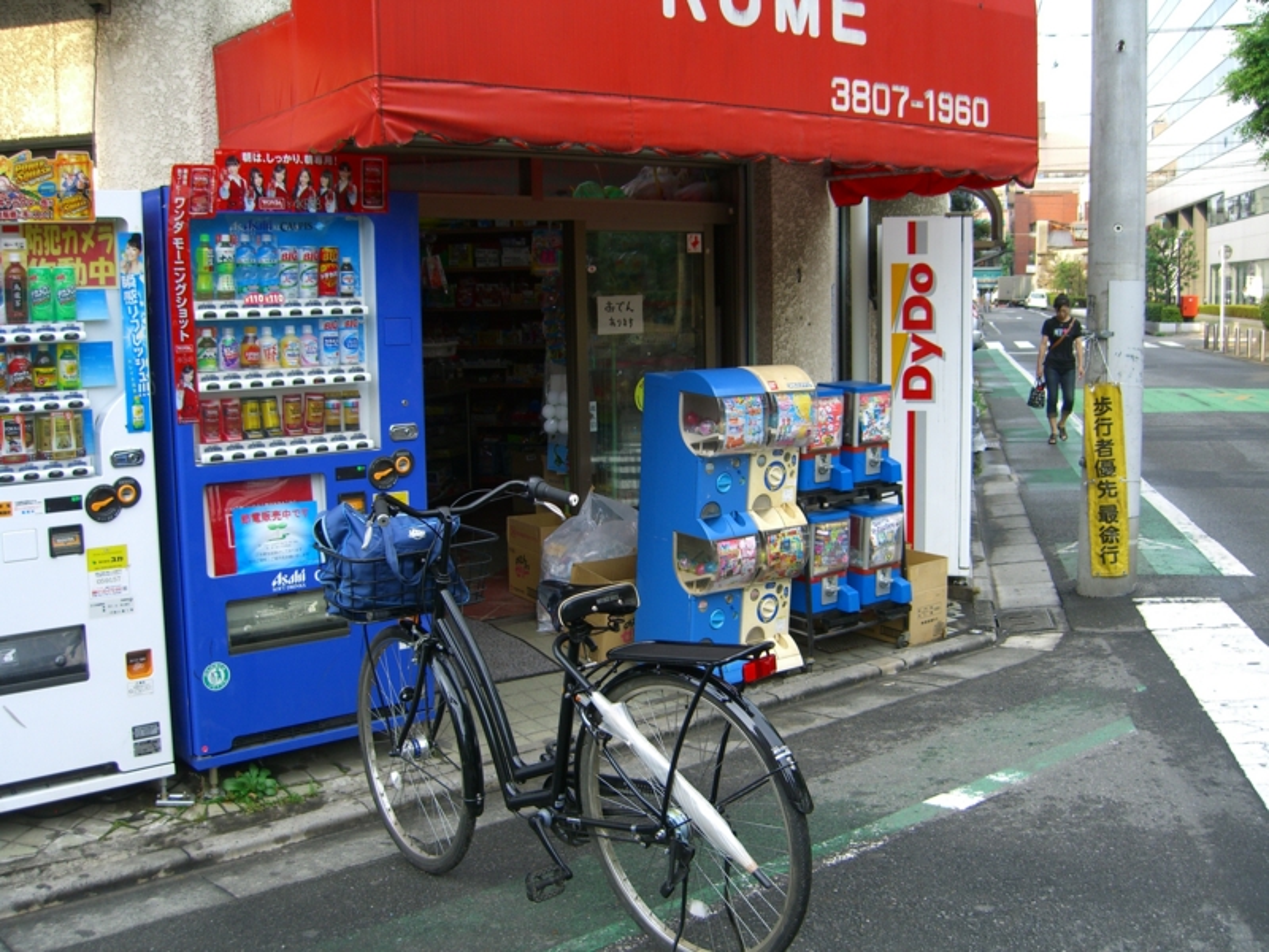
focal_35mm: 38
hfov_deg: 49.0
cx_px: 634
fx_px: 1393
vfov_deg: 37.7
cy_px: 476
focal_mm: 7.9
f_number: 2.8
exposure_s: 1/200
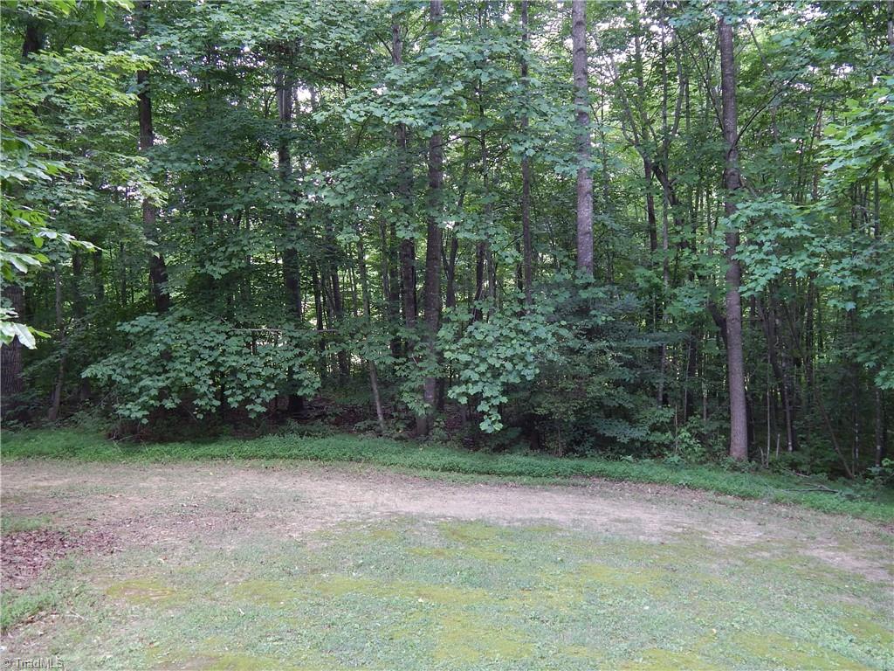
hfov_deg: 58.4
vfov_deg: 45.4
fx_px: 801
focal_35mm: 31
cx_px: 447
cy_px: 336
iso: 180
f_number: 3.2
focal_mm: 5.6
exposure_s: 1/30
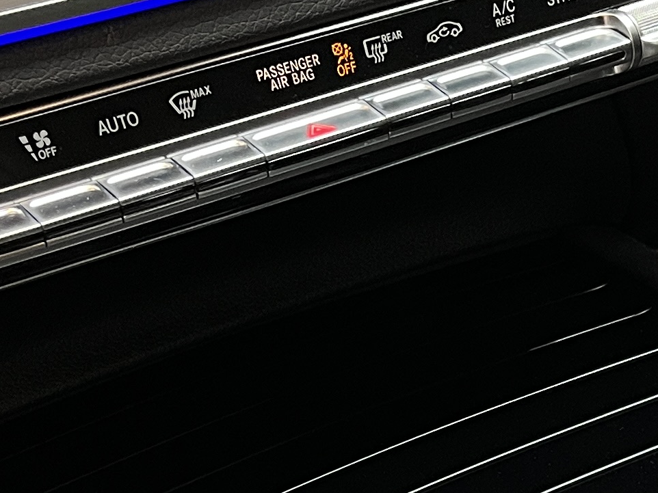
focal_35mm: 109
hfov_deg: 17.0
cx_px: 864
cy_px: 776
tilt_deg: -40.4
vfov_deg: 12.8
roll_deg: -4.5
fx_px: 2071
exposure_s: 1/70
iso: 100
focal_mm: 5.1
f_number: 1.6
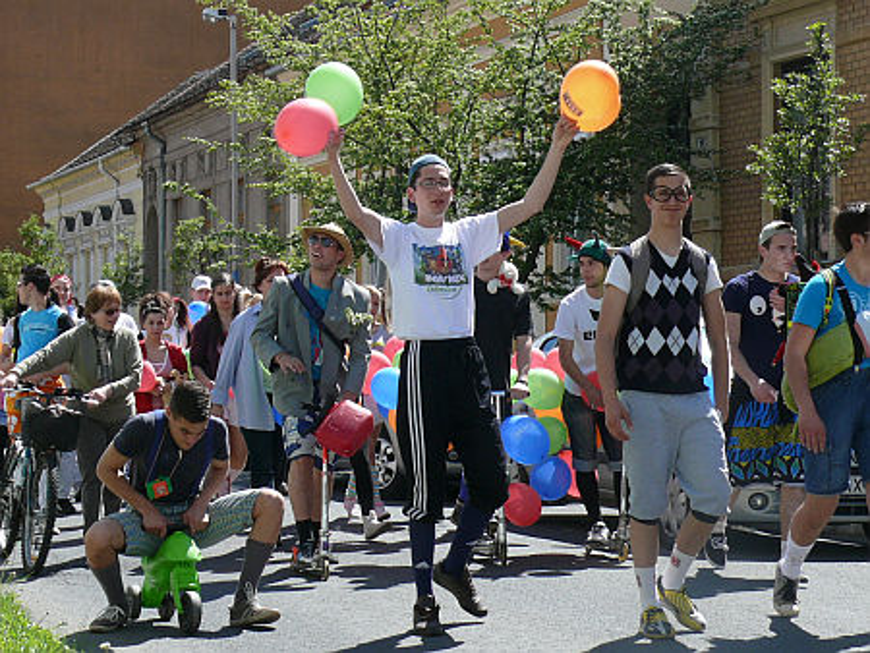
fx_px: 2012
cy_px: 326
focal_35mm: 80
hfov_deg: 24.4
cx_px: 435
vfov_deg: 18.5
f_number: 5.6
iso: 100
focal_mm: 11.7
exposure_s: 1/320
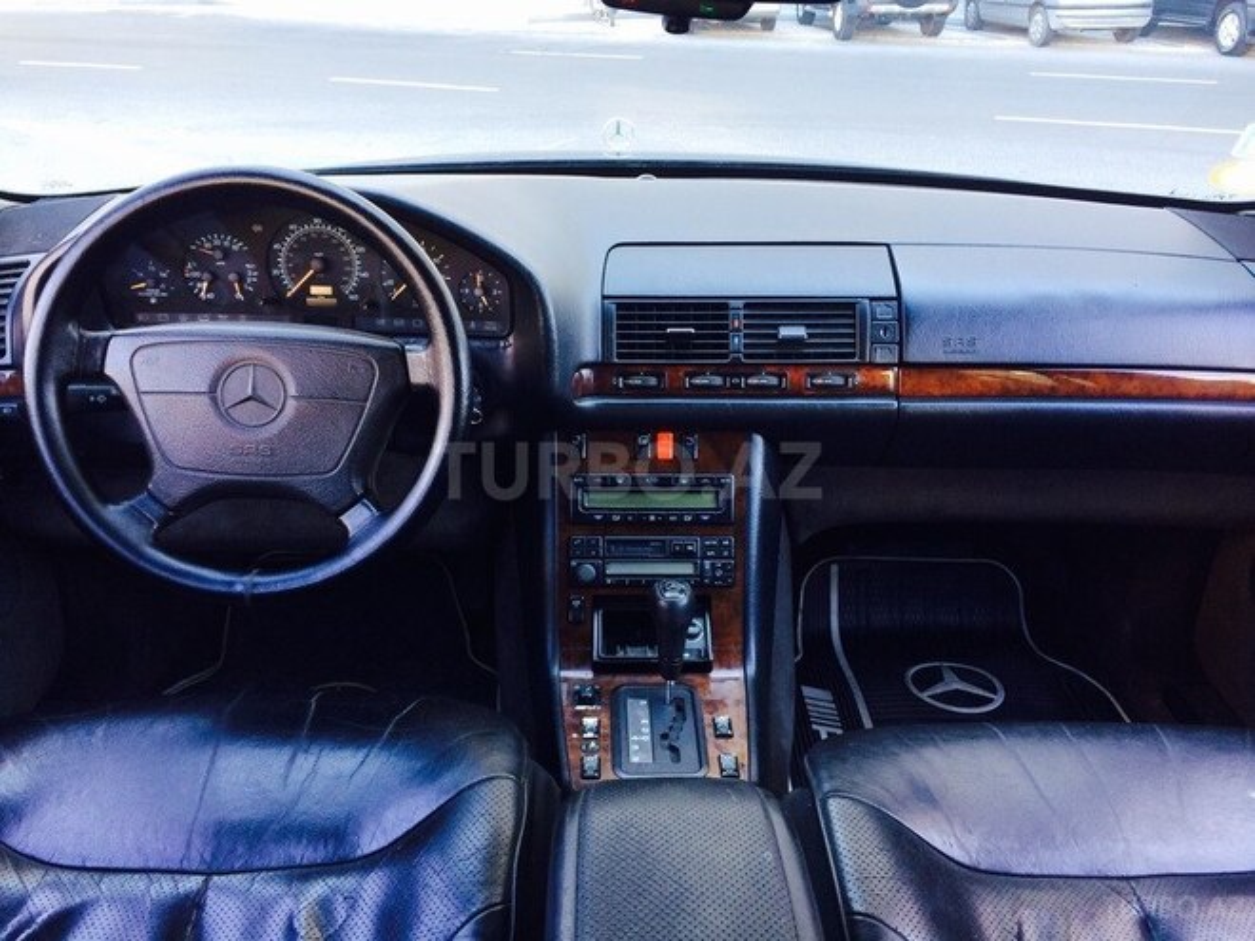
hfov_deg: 61.7
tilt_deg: -25.2
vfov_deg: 48.2
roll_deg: -1.9
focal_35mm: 29
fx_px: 1051
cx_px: 628
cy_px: 470
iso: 40
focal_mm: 4.15
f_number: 2.2
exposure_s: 1/33
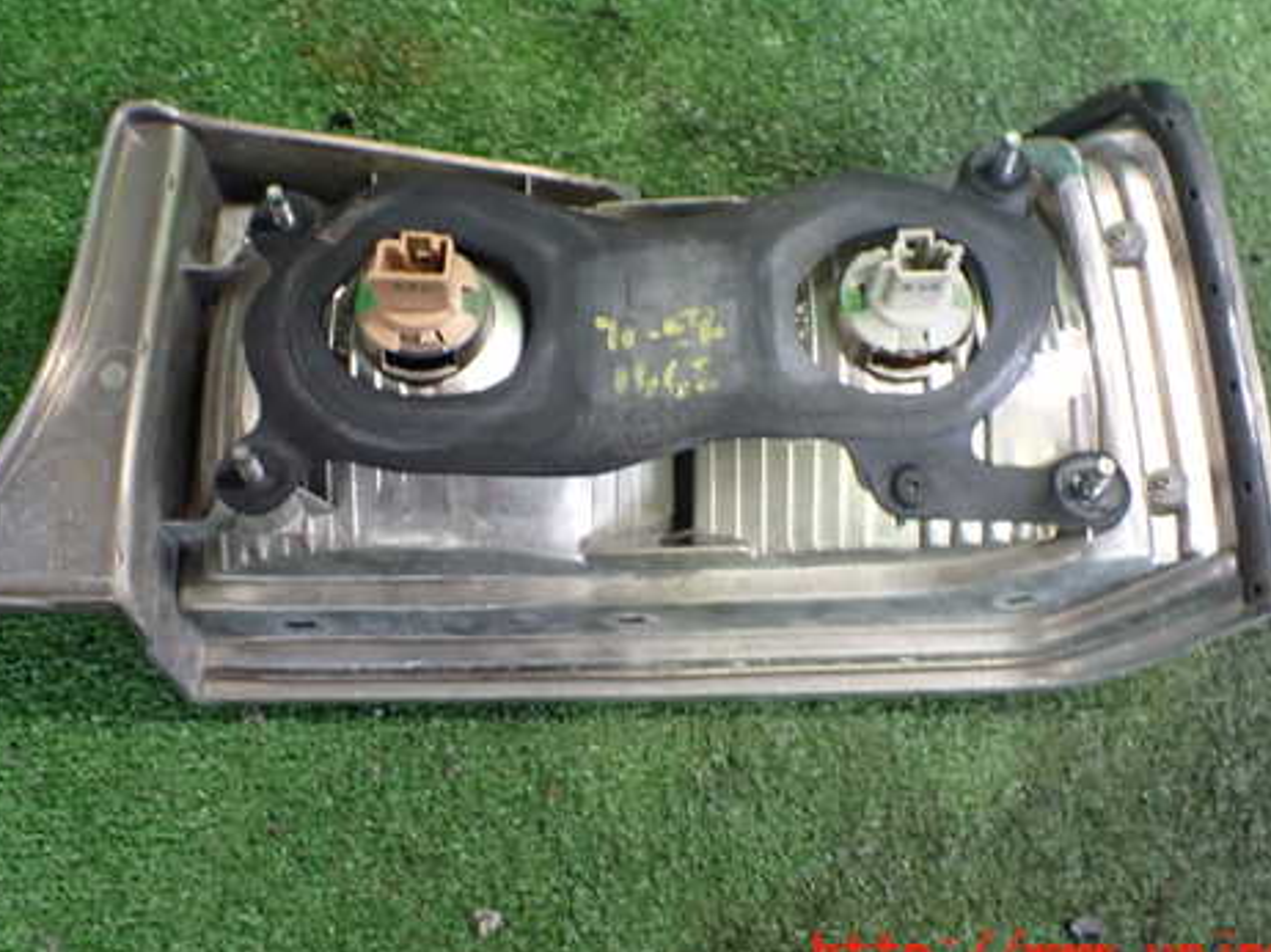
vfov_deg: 36.6
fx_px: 1431
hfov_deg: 47.9
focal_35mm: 39
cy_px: 374
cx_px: 608
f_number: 2.3
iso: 800
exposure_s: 1/50
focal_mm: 5.4
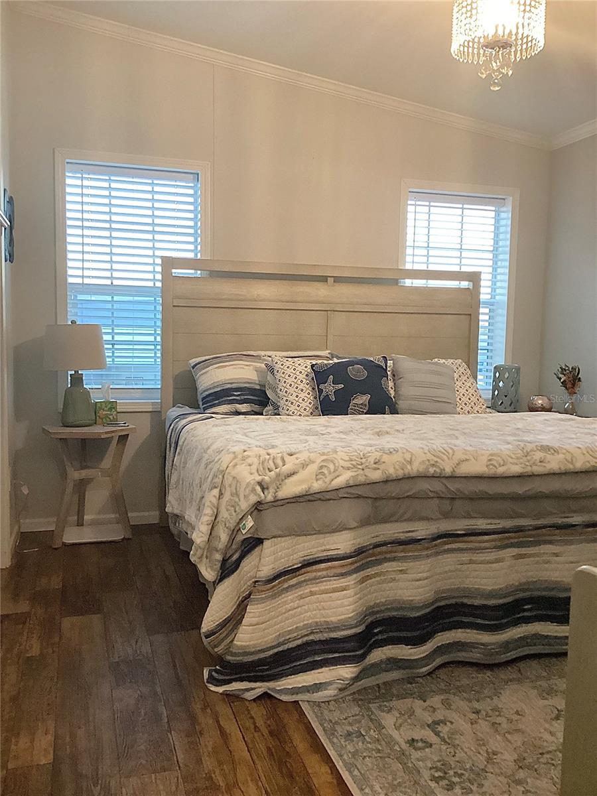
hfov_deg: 45.4
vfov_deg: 58.4
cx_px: 298
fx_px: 713
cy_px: 398
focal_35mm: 31
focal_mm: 3.3
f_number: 2.4
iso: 400
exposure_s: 1/40
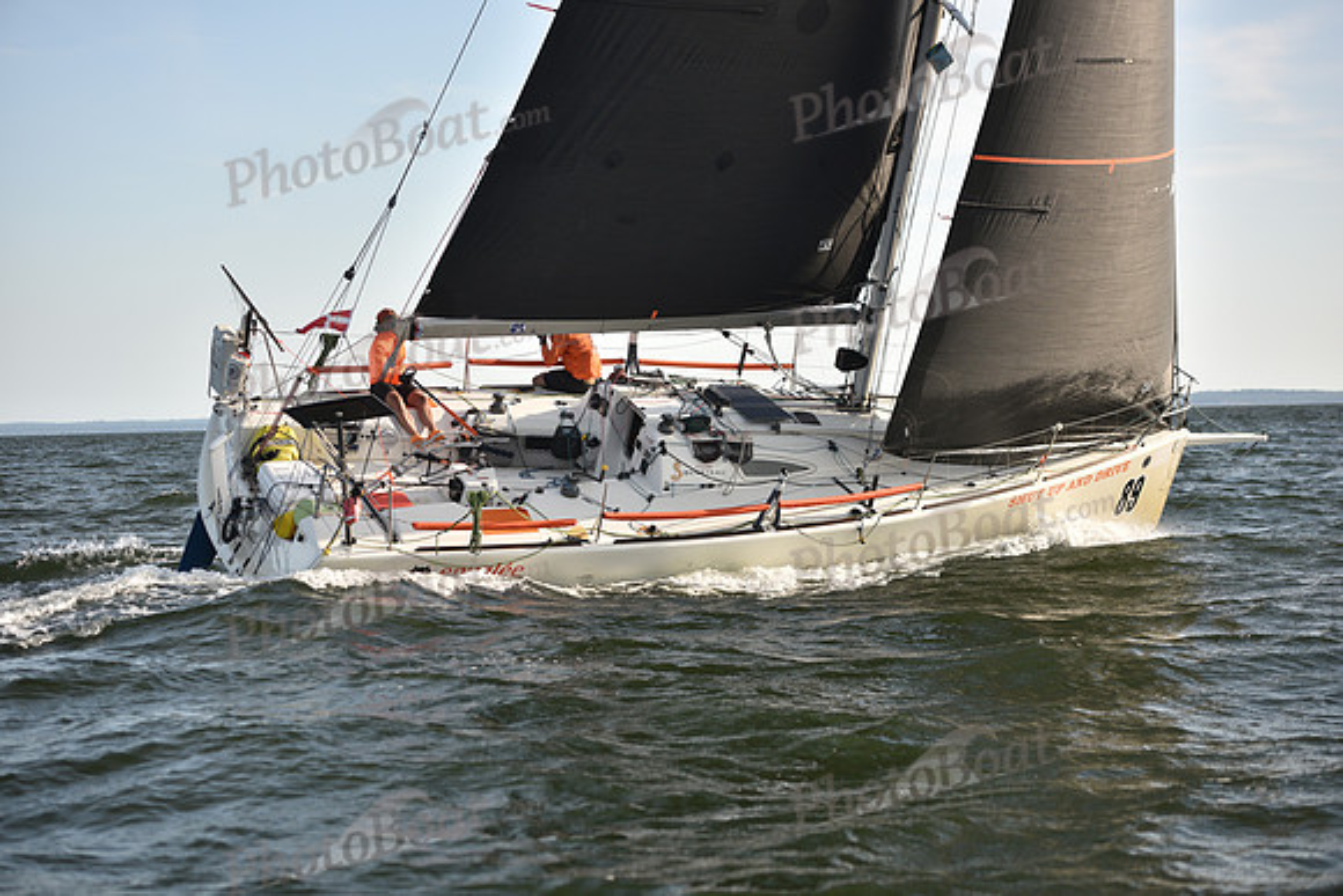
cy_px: 448
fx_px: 2612
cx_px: 672
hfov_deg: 28.8
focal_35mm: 70
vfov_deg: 19.5
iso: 250
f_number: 3.2
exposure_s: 1/1000
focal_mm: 70
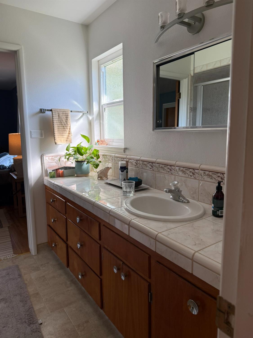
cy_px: 169
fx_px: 234
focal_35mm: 24
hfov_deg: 56.8
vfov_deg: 71.6
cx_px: 126
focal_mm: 6.76
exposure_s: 1/224
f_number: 1.78
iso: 125
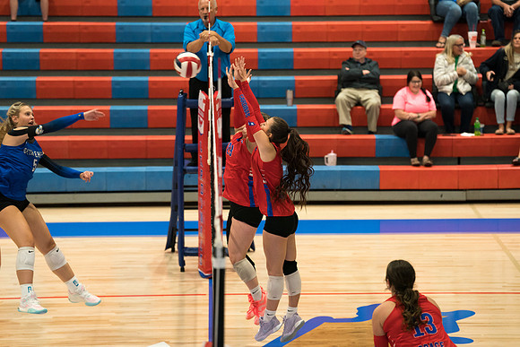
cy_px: 164
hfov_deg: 14.2
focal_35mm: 145
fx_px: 2088
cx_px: 274
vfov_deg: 9.5
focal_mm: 137
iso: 4000
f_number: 2.8
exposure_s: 1/1000
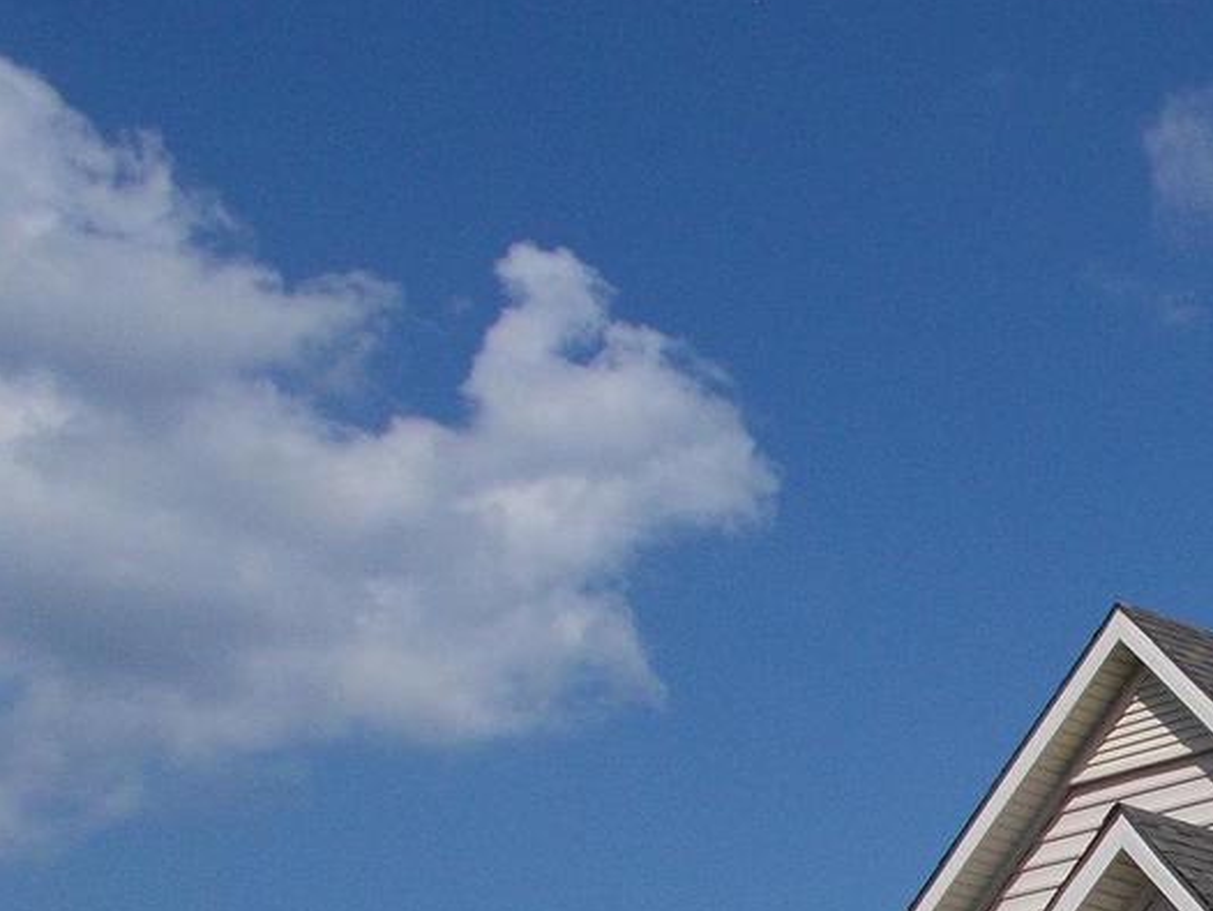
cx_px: 1656
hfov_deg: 19.2
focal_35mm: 93
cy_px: 1209
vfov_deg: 15.1
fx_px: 3260
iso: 80
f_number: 9.2
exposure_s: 1/320
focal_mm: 6
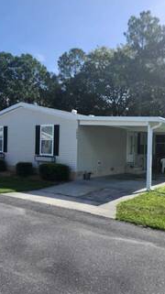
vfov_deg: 64.3
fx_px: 234
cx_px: 91
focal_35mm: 30
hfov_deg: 38.8
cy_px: 152
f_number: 1.8
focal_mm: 5.54
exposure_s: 1/1311
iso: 25
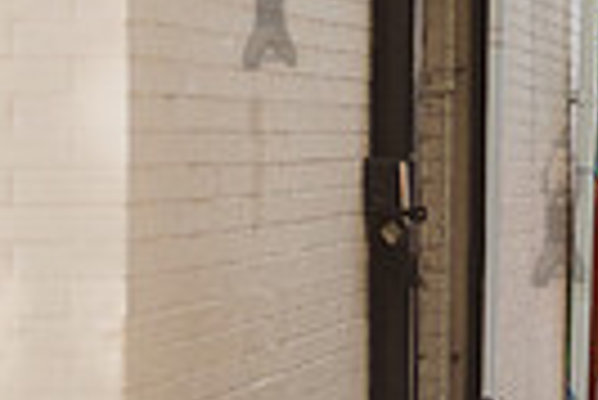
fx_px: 5837
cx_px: 1138
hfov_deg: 5.7
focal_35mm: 351
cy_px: -11
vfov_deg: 3.9
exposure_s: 1/1600
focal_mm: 80
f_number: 2.8
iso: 1000
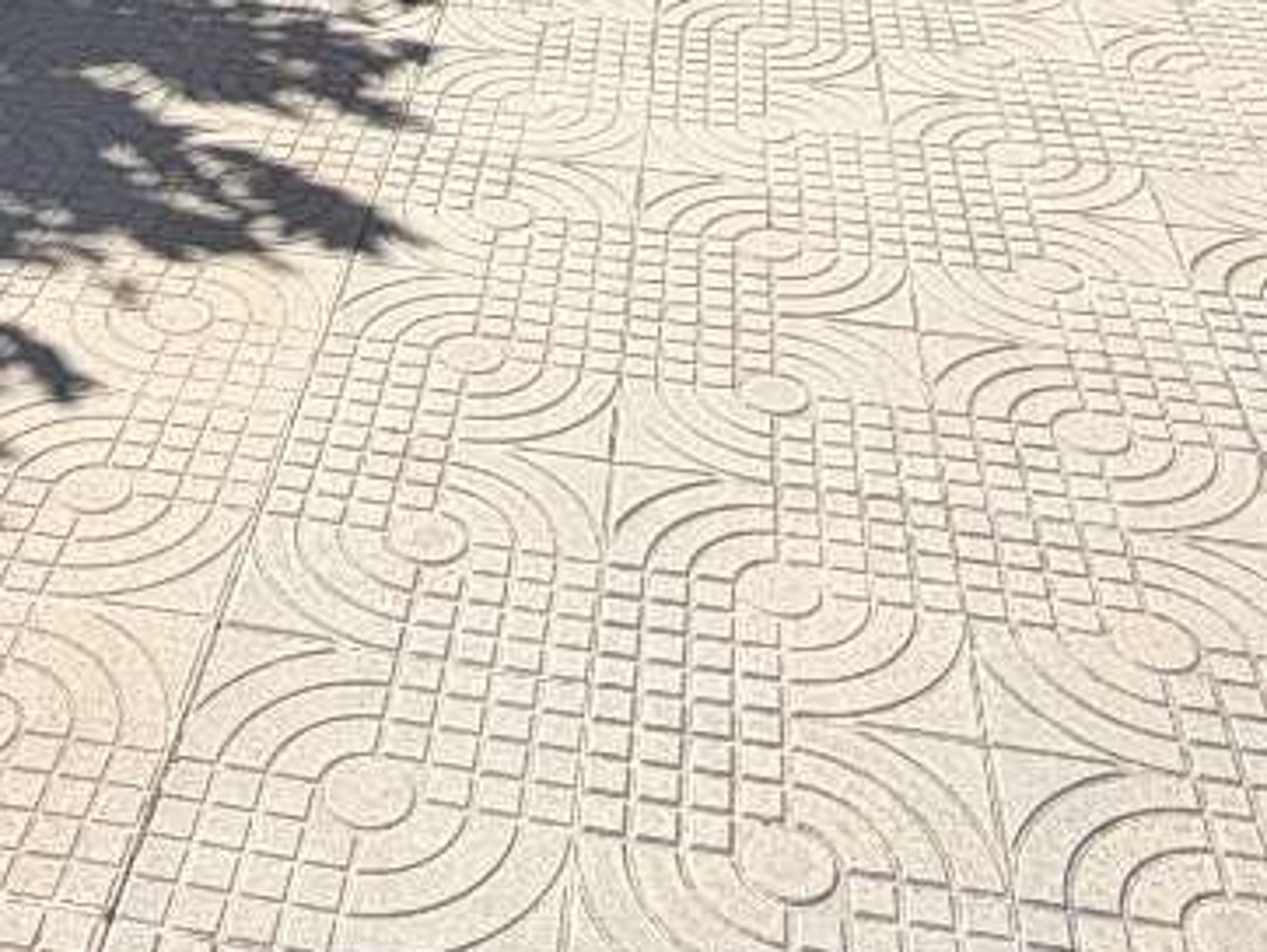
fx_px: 2124
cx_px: 382
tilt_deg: -12.4
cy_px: -394
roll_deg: -1.3
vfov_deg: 21.9
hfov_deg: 32.8
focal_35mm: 58
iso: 20
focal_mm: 2.22
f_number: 2.2
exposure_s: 1/1431
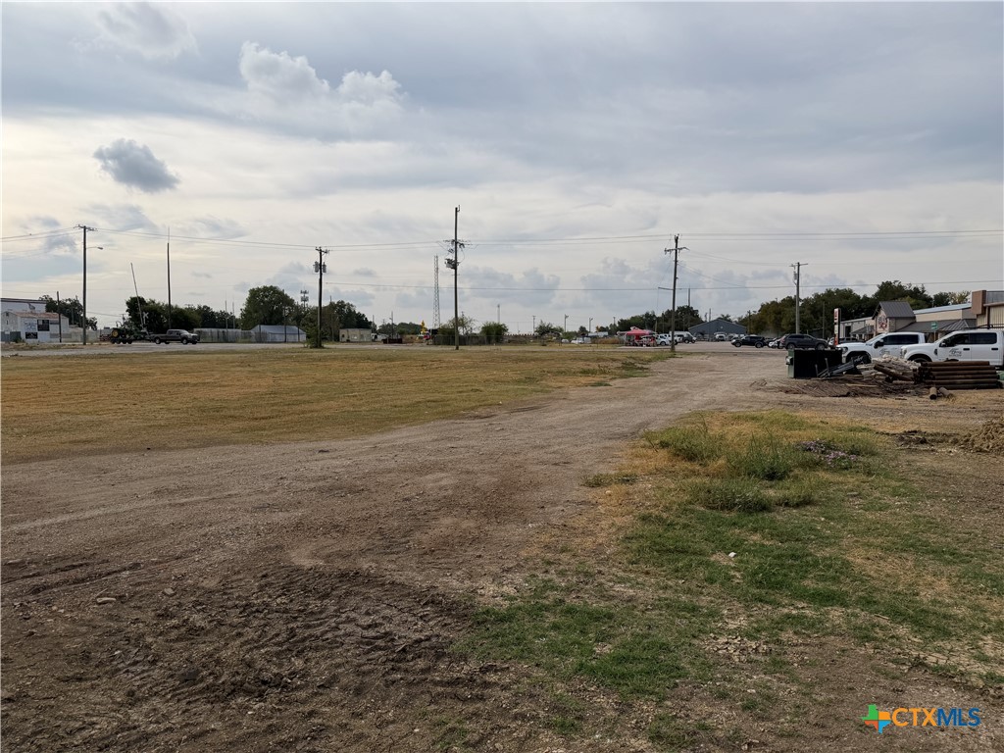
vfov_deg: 56.8
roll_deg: +1.4
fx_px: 696
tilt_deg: -3.3
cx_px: 502
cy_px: 376
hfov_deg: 71.6
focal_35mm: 24
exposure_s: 1/7353
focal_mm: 6.76
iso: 80
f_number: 1.78
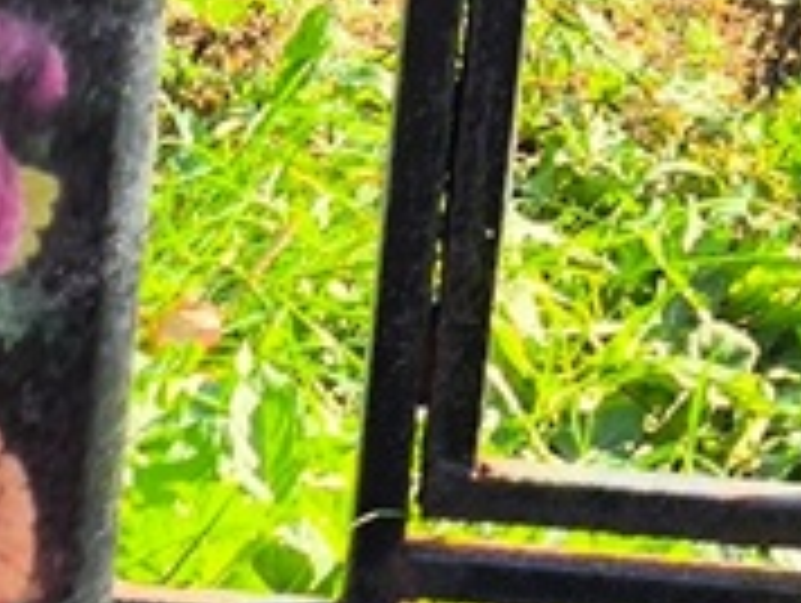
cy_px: -328
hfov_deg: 8.5
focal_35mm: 224
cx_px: -628
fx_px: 5190
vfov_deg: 6.6
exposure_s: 1/416
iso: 50
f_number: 1.7
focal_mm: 4.71
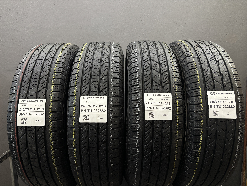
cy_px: 93
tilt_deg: -7.8
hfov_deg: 67.3
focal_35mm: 26
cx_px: 124
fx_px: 186
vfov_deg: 53.1
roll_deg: +1.6
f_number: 1.6
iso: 250
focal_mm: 5.96
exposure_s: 1/50
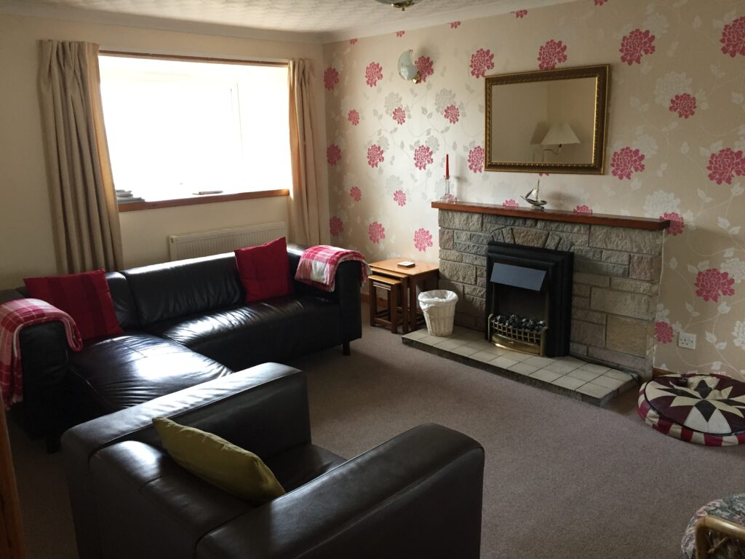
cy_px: 280
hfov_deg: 61.7
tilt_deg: -13.0
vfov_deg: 48.2
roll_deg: +1.0
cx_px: 372
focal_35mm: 29
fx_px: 624
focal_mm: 4.15
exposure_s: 1/30
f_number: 2.2
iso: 125
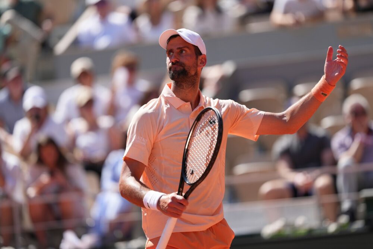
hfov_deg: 6.9
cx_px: 186
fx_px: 3107
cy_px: 124
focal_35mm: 300
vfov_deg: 4.6
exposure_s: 1/2000
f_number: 2.8
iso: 160
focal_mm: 300
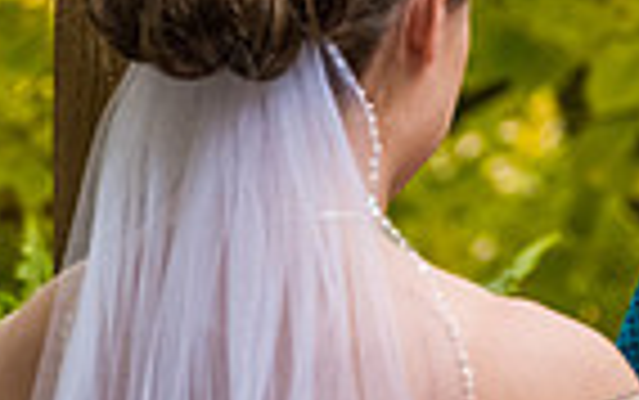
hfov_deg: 2.9
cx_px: 1089
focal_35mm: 721
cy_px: 20
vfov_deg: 1.8
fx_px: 12566
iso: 1600
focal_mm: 115
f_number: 5
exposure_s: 1/200
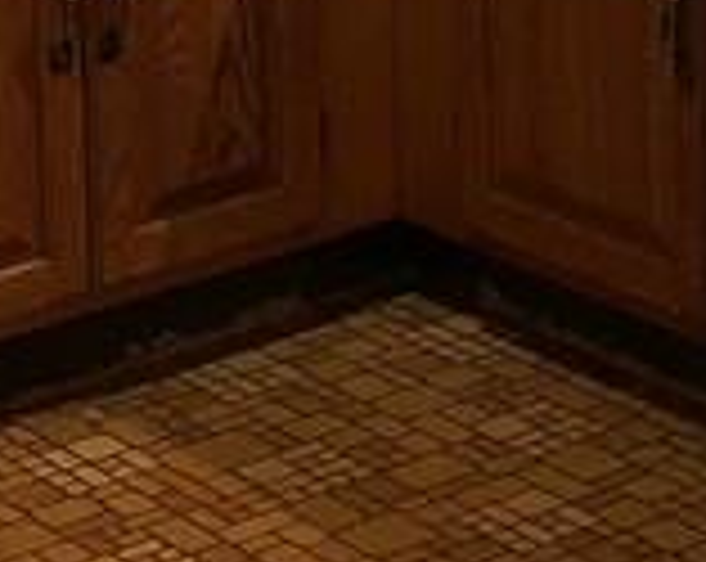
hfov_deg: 11.6
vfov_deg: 8.6
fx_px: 3462
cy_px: -715
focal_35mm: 166
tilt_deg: -4.7
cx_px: 607
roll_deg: +0.8
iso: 25
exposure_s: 1/52
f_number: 1.8
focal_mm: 4.25
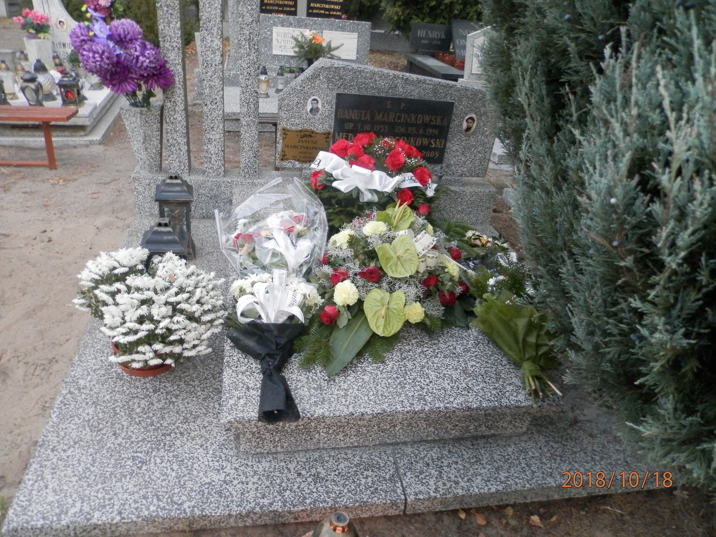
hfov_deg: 69.4
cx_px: 358
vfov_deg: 54.9
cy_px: 268
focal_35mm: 25
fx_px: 517
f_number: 3.1
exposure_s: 1/8
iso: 320
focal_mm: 4.5
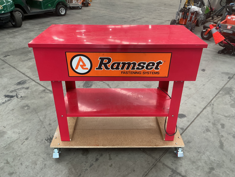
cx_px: 118
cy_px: 88
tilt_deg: -29.8
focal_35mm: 29
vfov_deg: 48.2
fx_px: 197
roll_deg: -0.6
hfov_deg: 61.7
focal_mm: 3
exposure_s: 1/50
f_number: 1.8
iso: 64
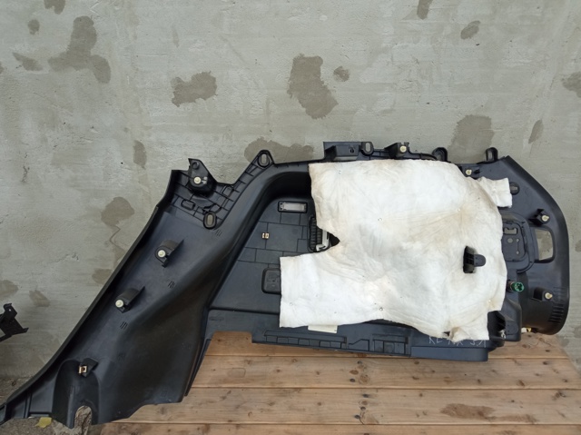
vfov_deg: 51.3
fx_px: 453
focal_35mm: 27
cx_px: 290
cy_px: 218
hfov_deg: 65.4
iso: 111
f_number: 2.2
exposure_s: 1/227
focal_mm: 3.79
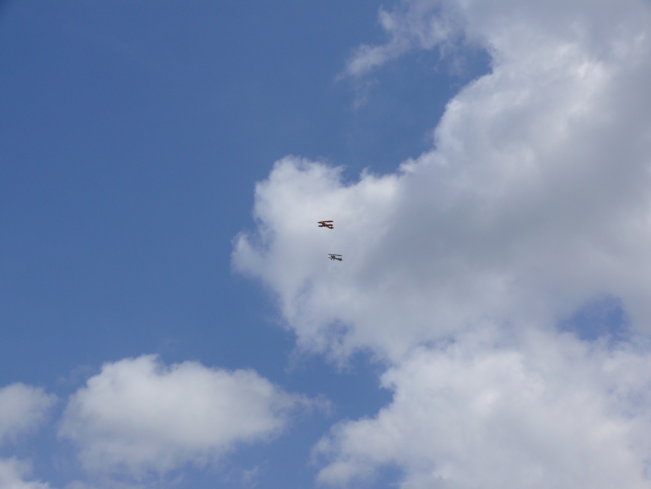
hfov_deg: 26.3
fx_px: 1392
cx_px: 326
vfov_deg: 19.9
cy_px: 244
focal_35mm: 74
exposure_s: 1/1300
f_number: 6.3
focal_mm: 15.7
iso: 100
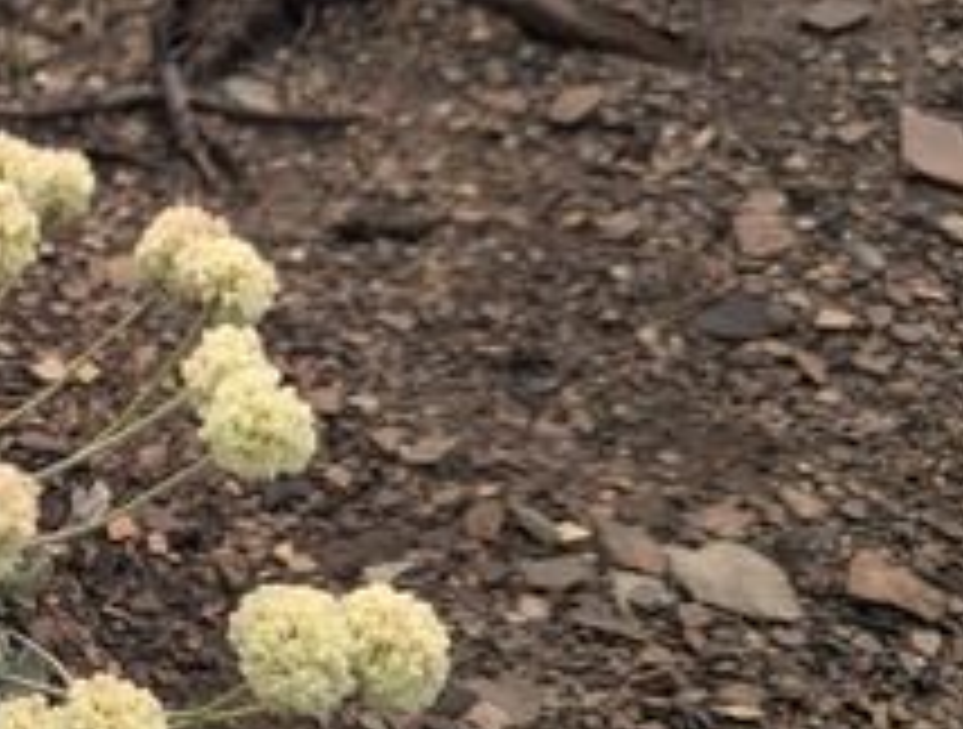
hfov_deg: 30.4
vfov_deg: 25.9
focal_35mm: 56
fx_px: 1563
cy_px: 551
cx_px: -112
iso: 44
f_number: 1.85
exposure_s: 1/1529
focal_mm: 6.81
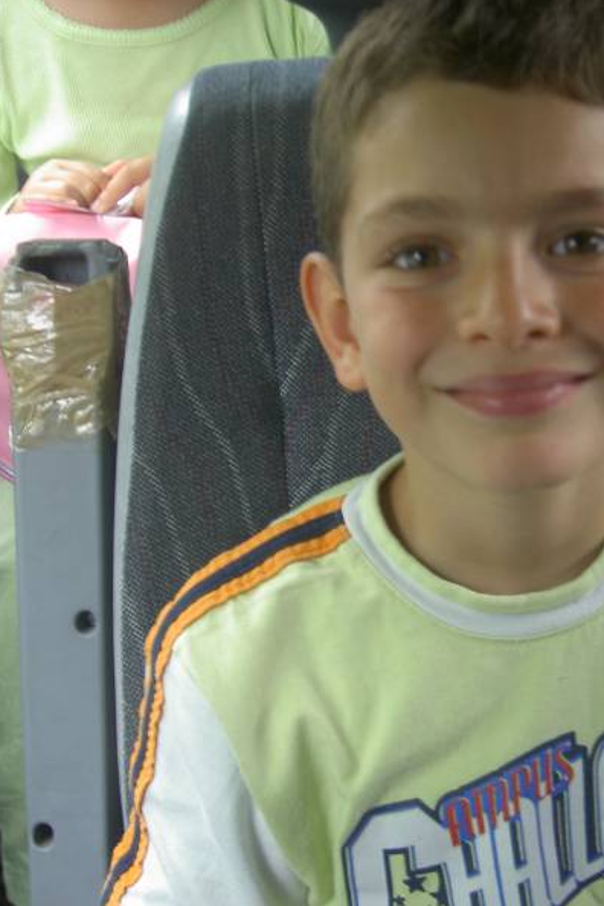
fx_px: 1938
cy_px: 450
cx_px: 459
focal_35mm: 77
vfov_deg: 26.3
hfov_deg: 17.6
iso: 100
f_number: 3.3
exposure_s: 1/13
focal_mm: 11.3
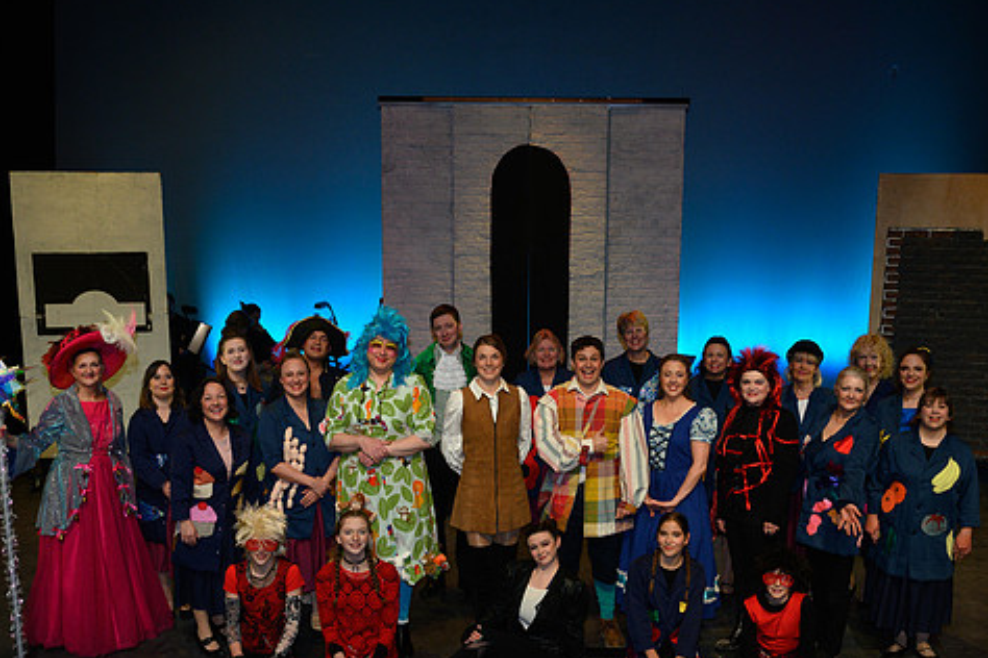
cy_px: 476
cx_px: 530
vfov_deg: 28.9
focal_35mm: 46
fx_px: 1262
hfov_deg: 42.7
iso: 800
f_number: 5
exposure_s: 1/160
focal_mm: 30
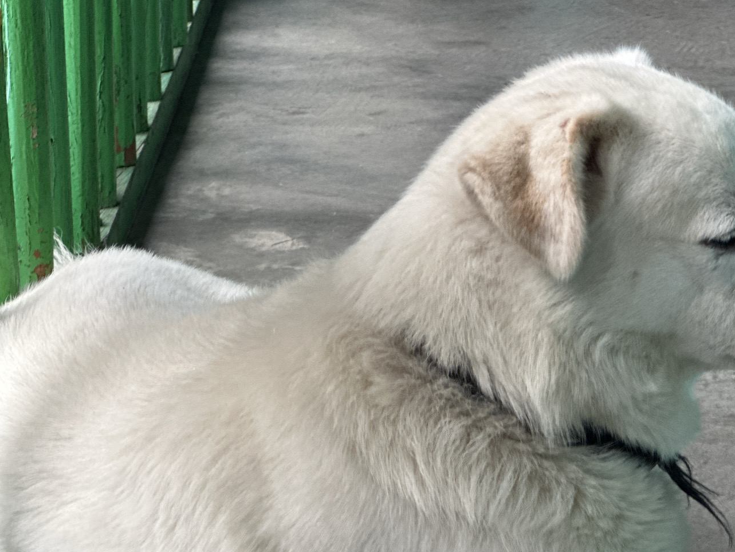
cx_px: 453
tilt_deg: -17.9
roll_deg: -2.1
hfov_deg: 16.4
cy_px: 364
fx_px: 2549
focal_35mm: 120
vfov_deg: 12.3
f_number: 2.8
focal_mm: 9
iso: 320
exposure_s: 1/99
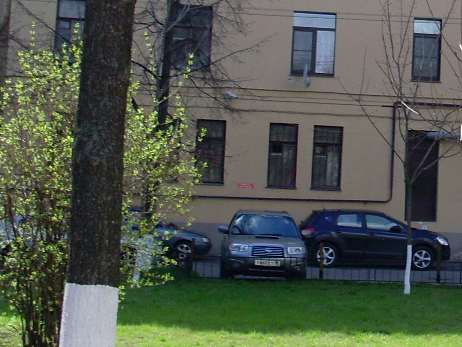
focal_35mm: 112
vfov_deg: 13.1
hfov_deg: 16.7
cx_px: 588
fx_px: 1495
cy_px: -1
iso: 80
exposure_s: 1/125
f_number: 7.7
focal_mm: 6.3
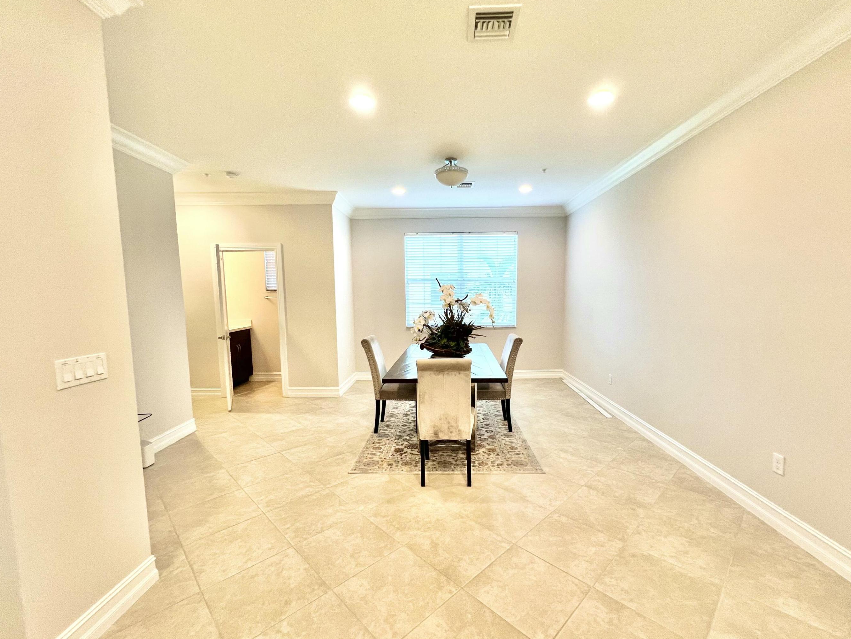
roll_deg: +0.7
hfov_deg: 102.0
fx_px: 344
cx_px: 445
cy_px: 334
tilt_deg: -5.8
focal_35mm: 14
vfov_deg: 85.6
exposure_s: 1/120
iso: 200
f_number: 1.8
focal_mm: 1.57
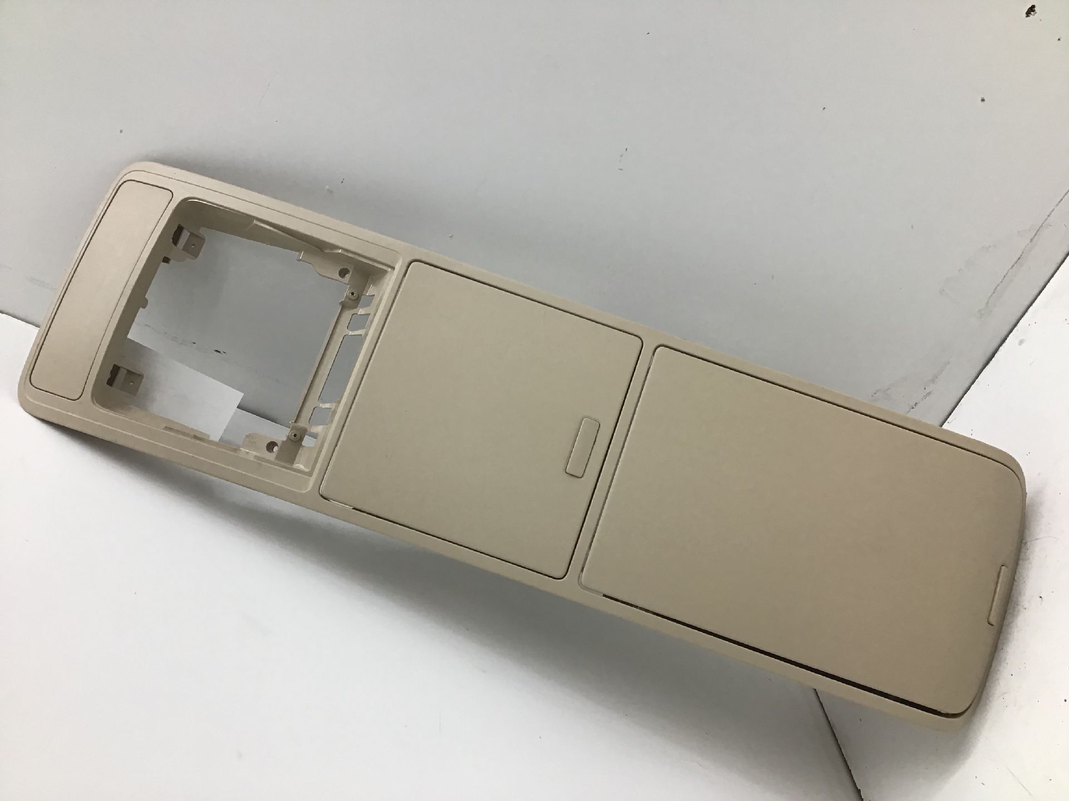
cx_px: 534
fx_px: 957
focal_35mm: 31
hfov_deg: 58.4
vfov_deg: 45.4
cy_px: 400
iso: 32
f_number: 2.4
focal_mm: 3.3
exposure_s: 1/33
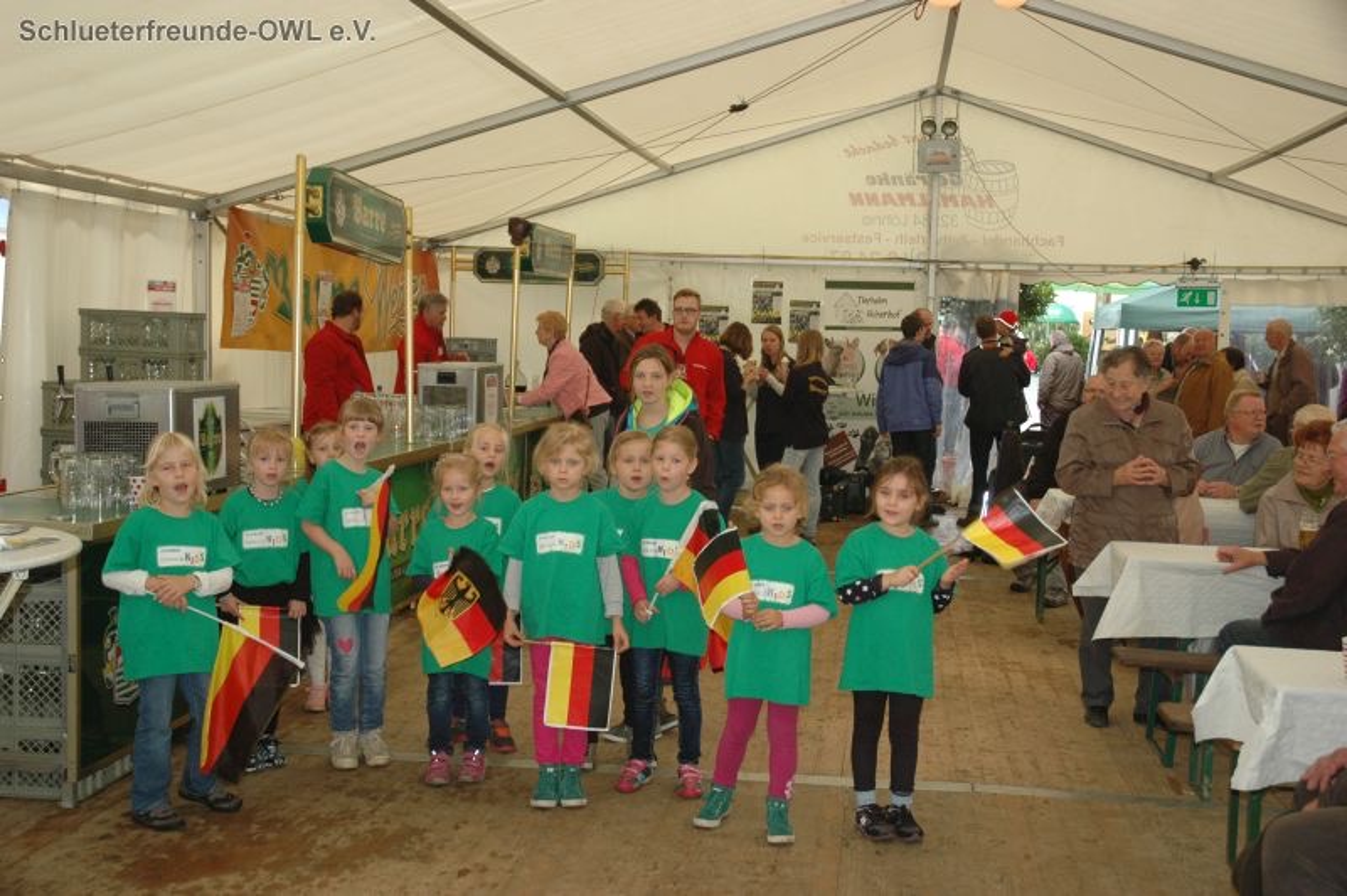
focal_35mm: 44
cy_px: 448
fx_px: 1626
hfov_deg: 45.0
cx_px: 674
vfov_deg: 30.8
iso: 400
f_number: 4
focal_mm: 29
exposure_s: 1/160
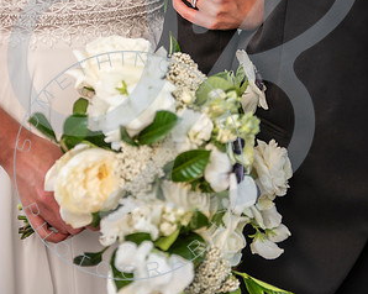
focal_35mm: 88
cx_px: 184
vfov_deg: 17.3
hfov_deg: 21.7
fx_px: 958
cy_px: 72
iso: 100
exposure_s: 1/400
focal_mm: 62
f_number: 2.8
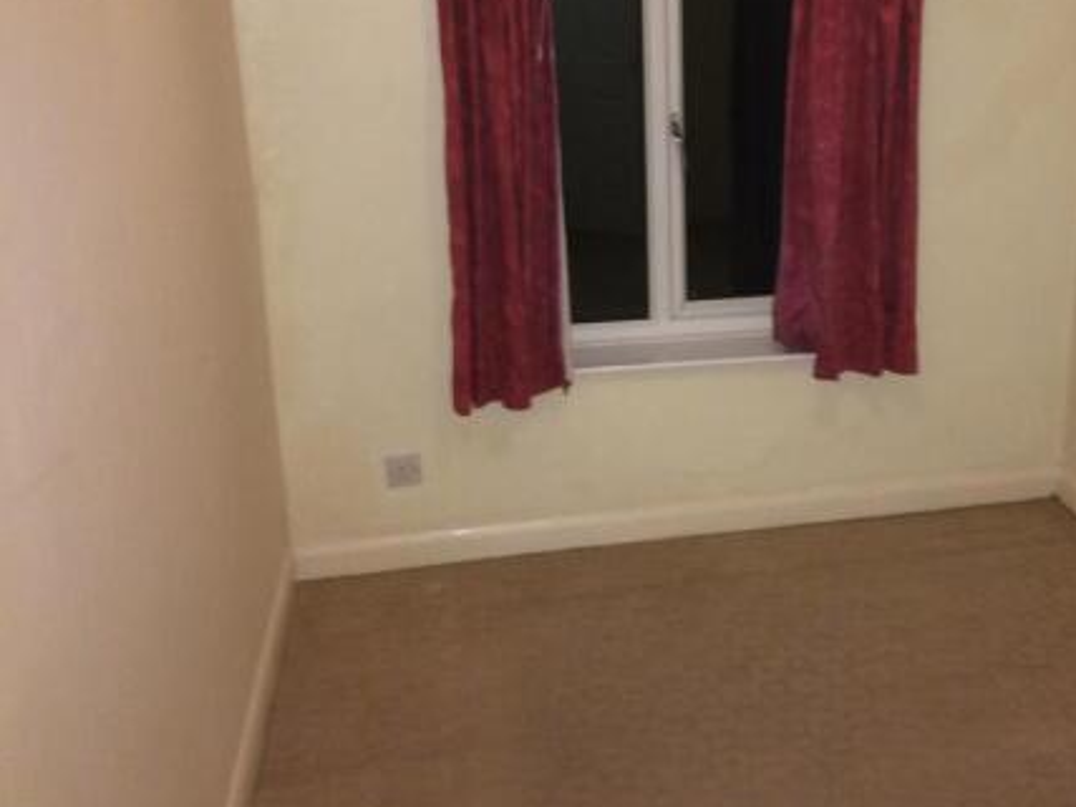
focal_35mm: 41
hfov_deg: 45.0
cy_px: 291
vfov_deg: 34.9
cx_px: 732
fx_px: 1274
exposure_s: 1/16
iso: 160
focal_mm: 4.12
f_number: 2.2
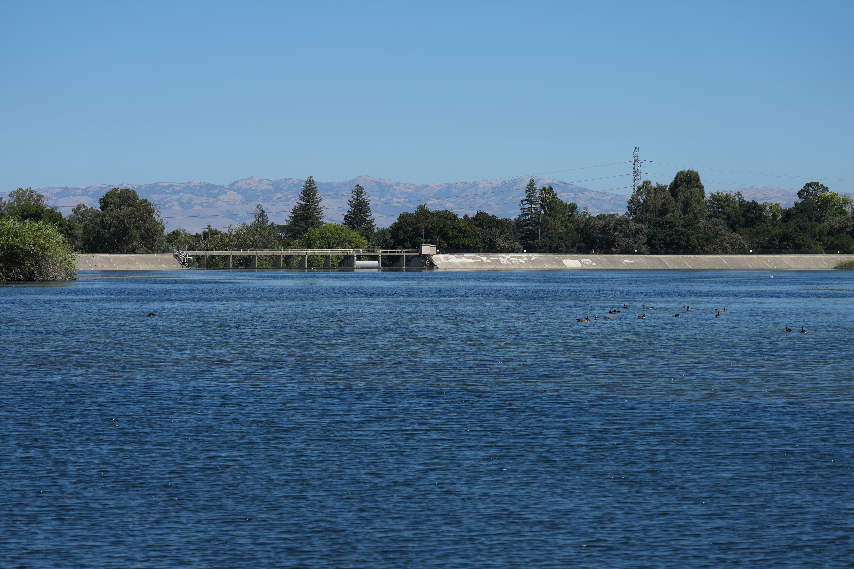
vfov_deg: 13.7
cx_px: 427
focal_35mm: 100
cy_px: 284
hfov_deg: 20.4
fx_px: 2372
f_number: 5.6
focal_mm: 100
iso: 100
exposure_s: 1/640
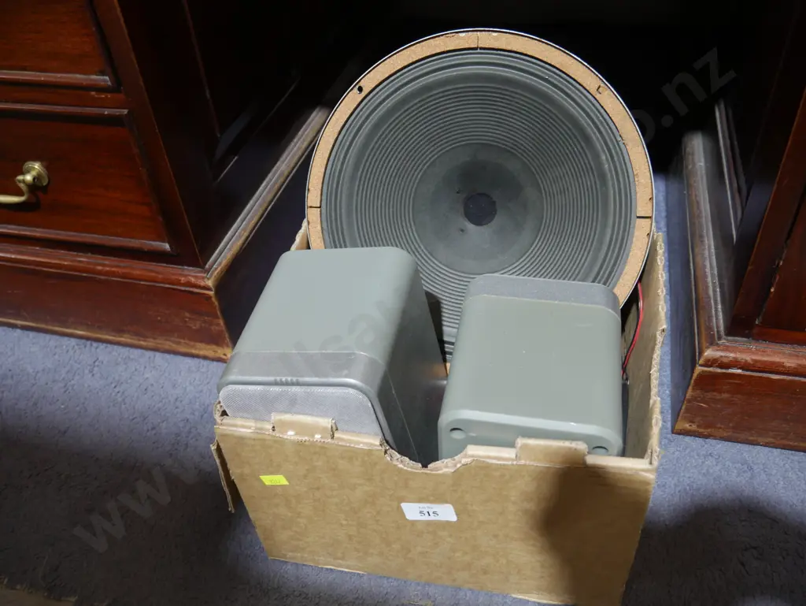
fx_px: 699
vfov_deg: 46.8
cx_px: 403
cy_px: 303
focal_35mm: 30
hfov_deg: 59.9
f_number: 3.6
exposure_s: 1/60
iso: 800
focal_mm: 15
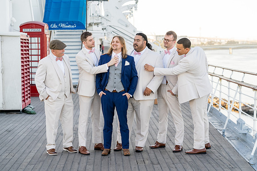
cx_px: 128
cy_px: 86
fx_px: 607
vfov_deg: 16.1
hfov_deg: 23.9
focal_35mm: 85
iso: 320
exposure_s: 1/250
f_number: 5
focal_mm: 85
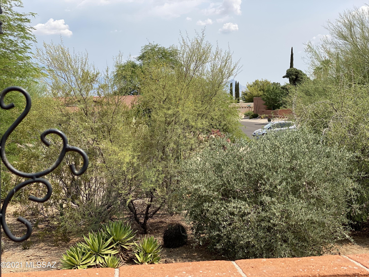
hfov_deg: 36.8
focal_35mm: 52
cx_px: 184
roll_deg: +0.2
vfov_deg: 28.0
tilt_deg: -4.8
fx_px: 554
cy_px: 138
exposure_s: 1/1370
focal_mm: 6
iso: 20
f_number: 2
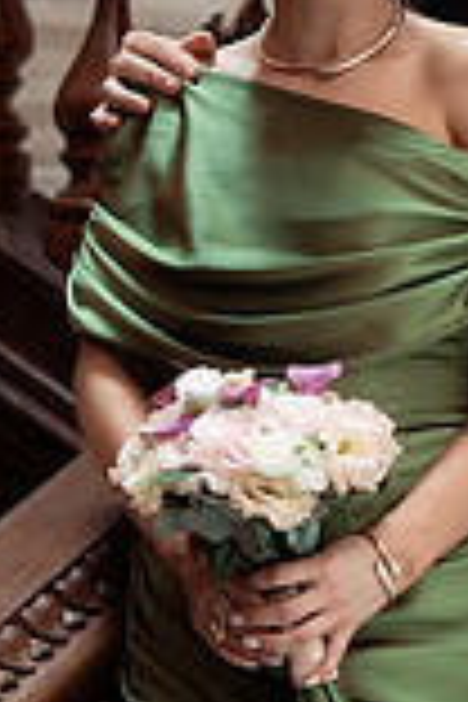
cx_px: 508
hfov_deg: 9.4
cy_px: 274
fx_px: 2808
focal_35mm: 144
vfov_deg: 14.2
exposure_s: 1/200
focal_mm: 50
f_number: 3.2
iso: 2500
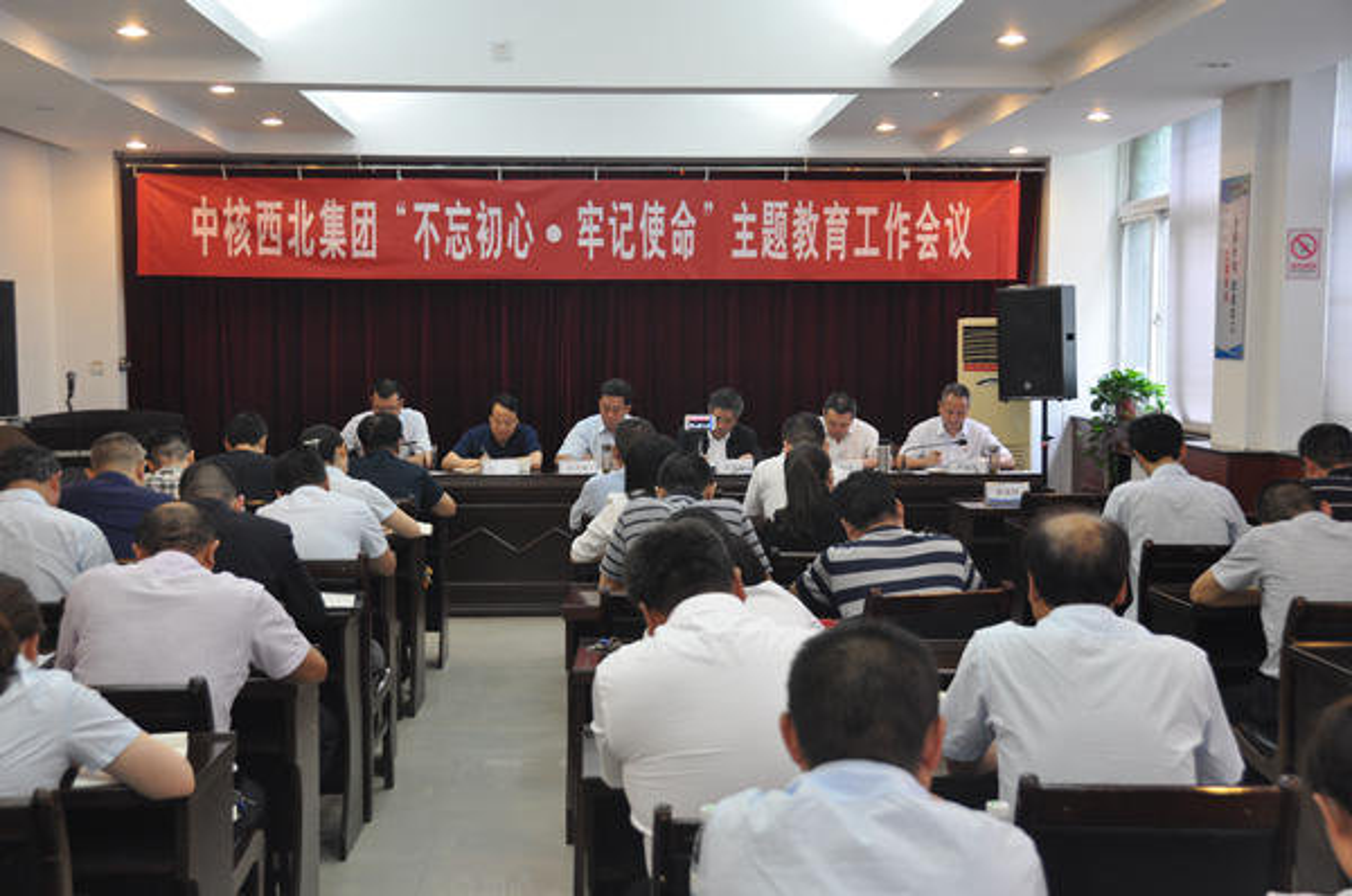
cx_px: 676
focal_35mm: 48
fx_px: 1800
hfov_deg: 41.2
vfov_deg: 28.0
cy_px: 448
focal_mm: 32
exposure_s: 1/30
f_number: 4
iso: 720
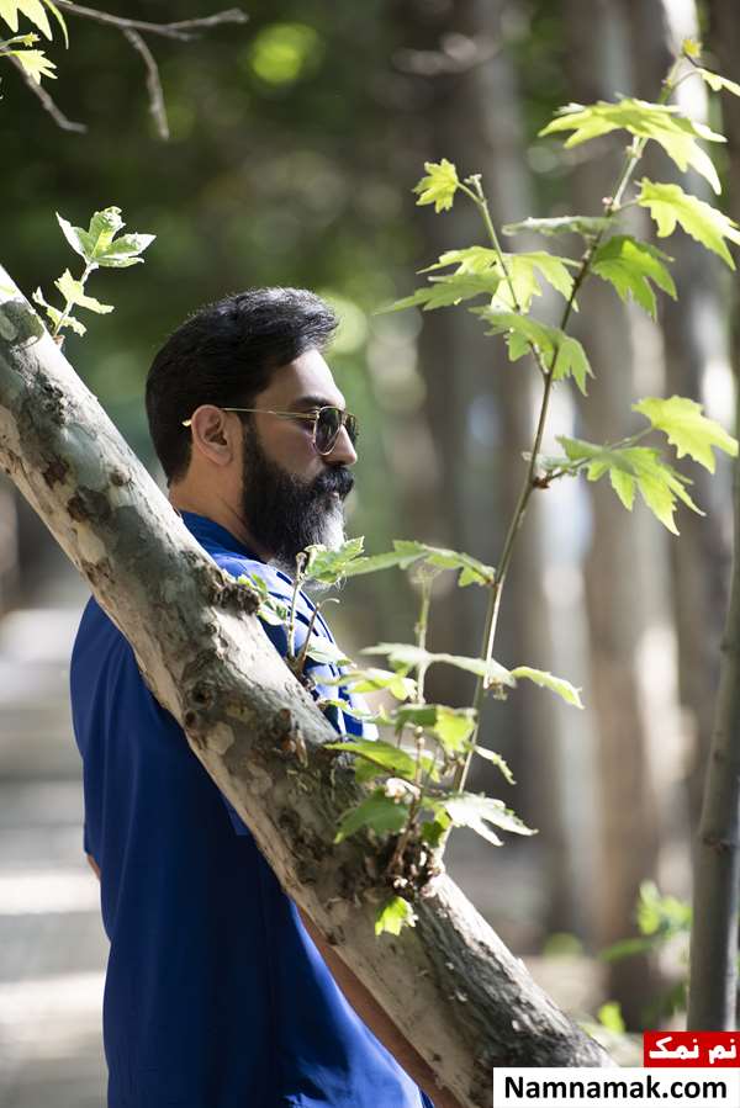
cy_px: 554
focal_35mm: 200
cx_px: 370
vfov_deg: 10.3
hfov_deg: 6.9
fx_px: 6161
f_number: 2.8
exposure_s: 1/250
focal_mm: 200
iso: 640
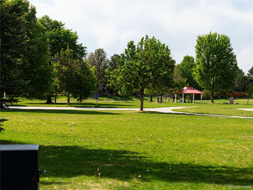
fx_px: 585
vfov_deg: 18.4
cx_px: 126
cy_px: 95
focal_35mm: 80
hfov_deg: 24.4
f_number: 4
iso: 200
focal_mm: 40
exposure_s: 1/640
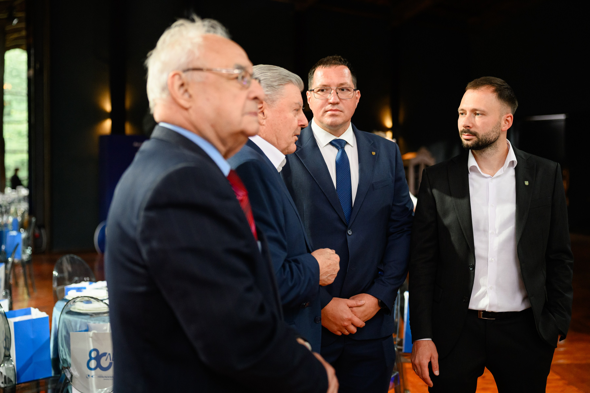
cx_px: 289
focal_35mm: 44
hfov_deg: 44.7
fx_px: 718
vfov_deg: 30.6
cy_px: 193
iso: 2200
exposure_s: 1/320
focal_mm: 43
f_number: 2.1
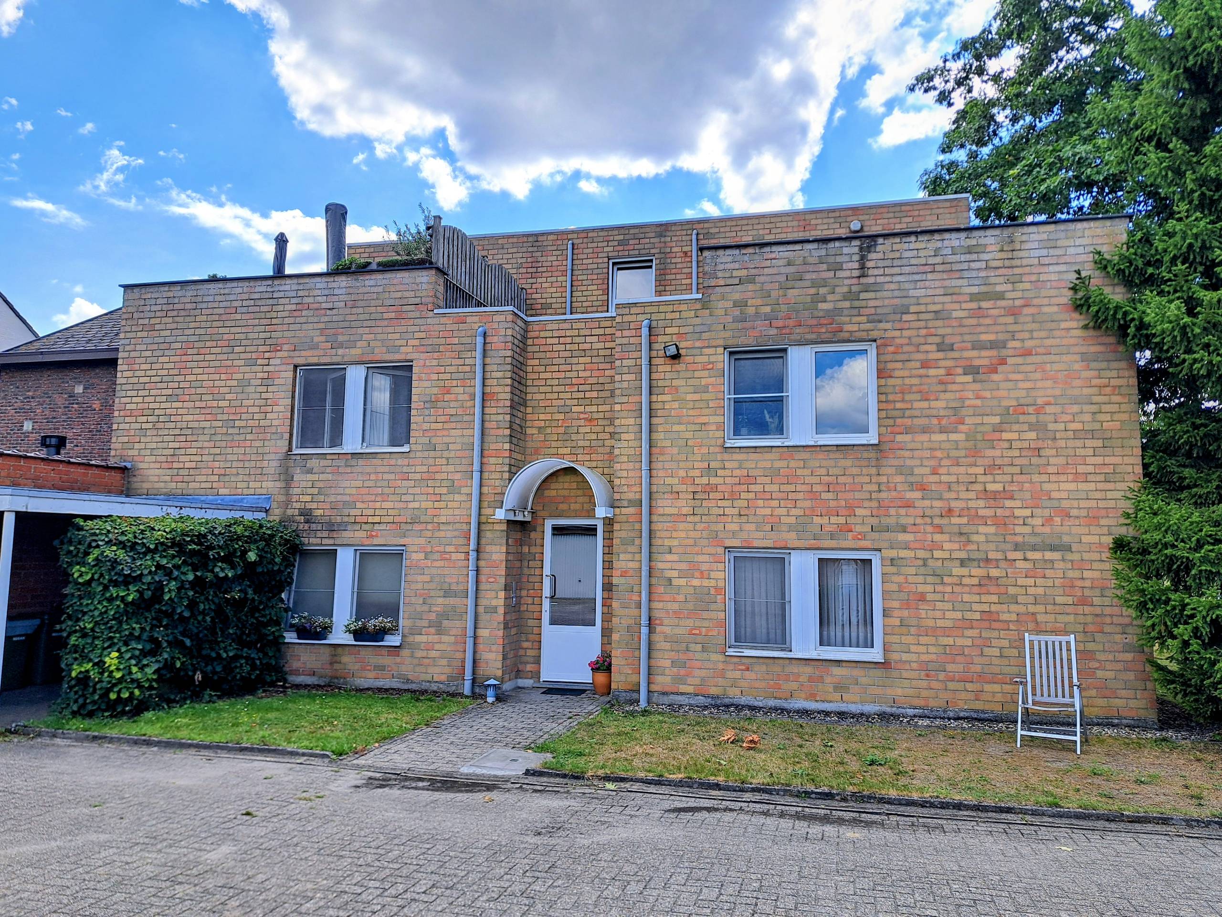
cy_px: 458
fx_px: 847
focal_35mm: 24
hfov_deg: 71.6
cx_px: 611
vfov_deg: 56.8
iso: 50
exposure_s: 1/684
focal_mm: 5.23
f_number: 1.8
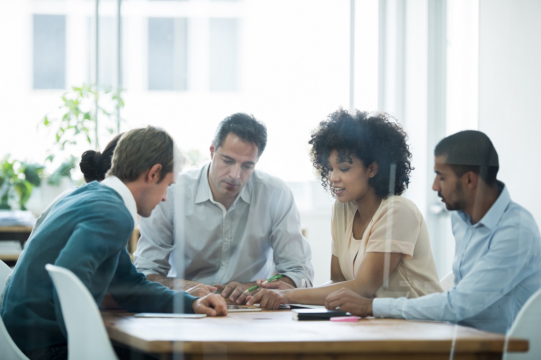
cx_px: 270
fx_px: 3005
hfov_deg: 10.3
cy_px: 180
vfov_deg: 6.9
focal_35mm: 200
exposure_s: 1/400
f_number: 2
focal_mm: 200
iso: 400
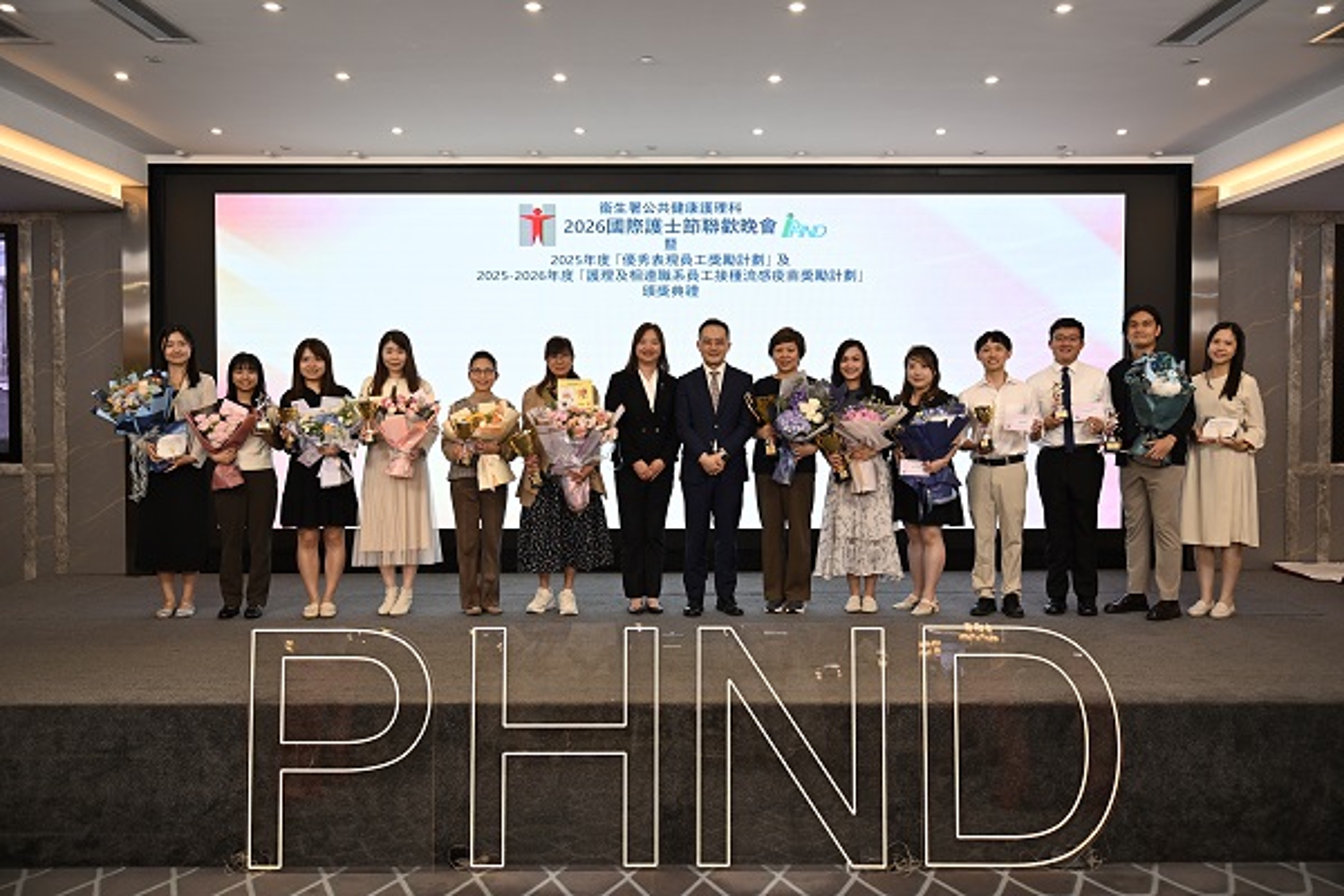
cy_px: 448
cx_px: 672
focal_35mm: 33
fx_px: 1232
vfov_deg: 40.0
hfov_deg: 57.2
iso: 360
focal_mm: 33
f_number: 2.8
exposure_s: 1/200
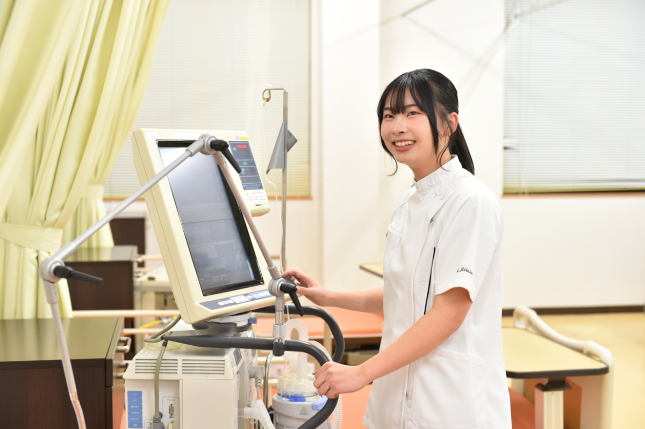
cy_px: 214
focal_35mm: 56
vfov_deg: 24.2
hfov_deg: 35.7
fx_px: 1003
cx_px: 322
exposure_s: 1/60
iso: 1000
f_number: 4
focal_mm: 56
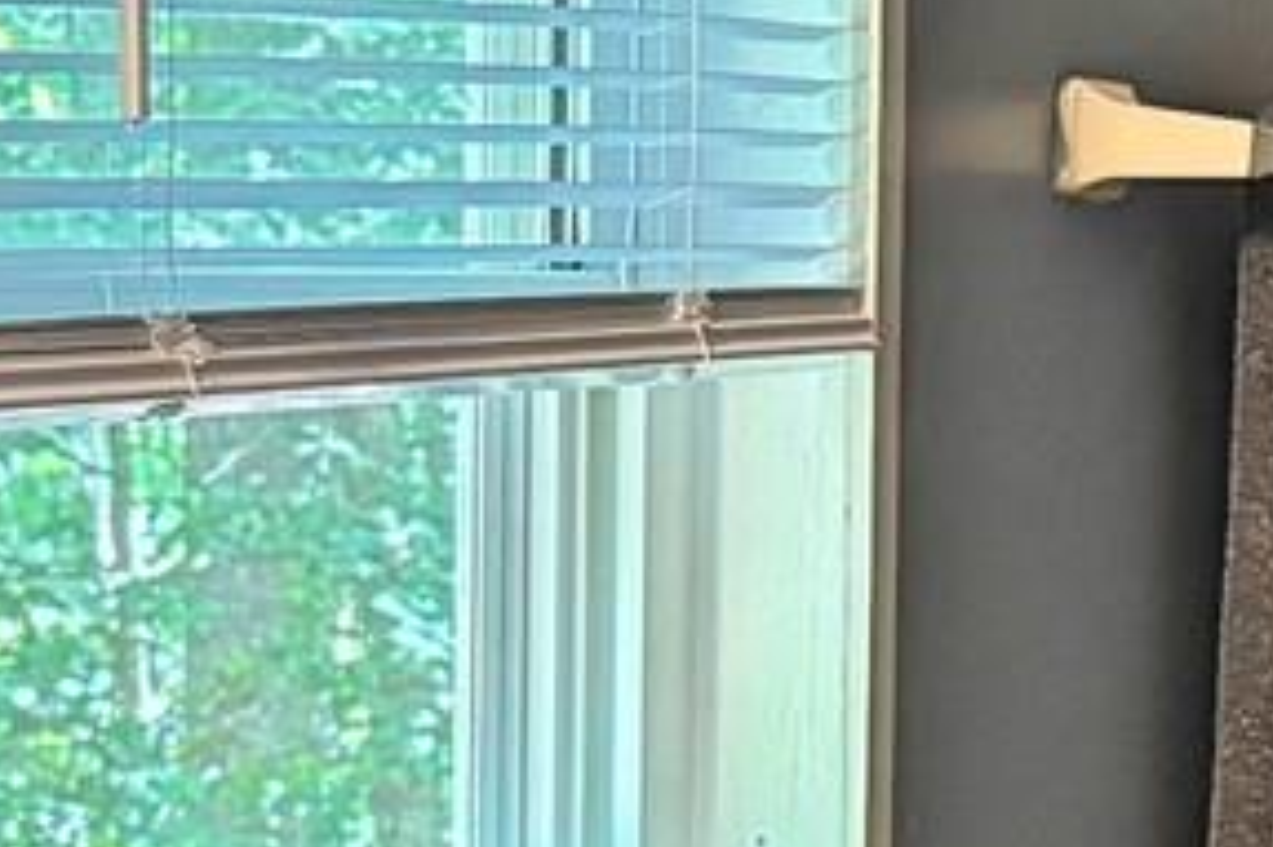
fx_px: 6290
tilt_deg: -7.0
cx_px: 1366
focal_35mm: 178
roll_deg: -1.2
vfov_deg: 7.7
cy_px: 816
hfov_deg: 11.4
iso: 500
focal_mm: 6.76
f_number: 1.78
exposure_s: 1/60
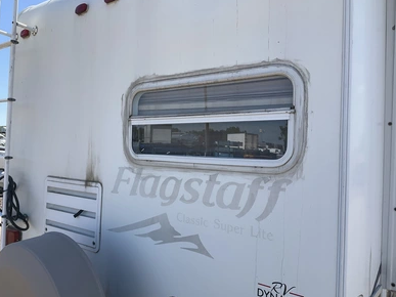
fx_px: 343
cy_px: 148
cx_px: 203
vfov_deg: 46.8
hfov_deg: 60.0
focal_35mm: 30
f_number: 1.8
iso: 25
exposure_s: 1/962
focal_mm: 3
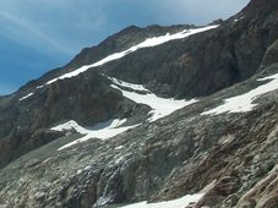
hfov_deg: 26.3
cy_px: 35
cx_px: 40
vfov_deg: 20.2
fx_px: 578
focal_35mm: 72
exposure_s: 1/800
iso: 80
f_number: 5.5
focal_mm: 5.7
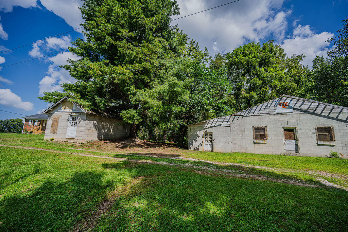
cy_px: 116
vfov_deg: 81.2
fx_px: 135
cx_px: 174
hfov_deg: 104.2
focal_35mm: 14
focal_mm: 14
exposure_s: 1/3200
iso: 400
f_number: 4
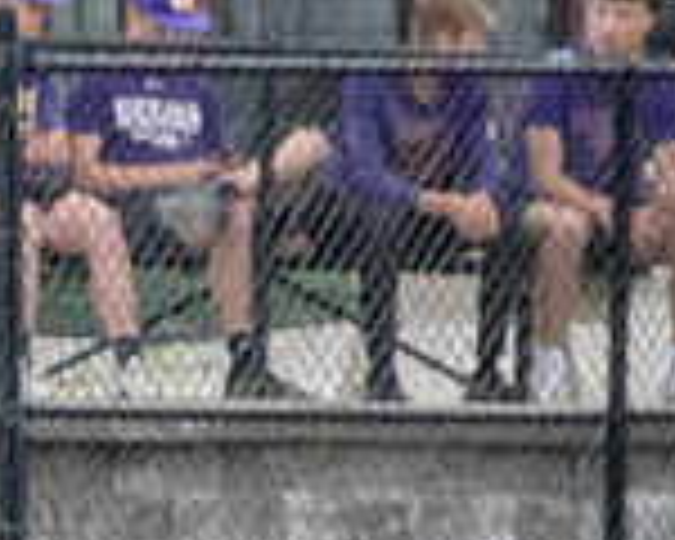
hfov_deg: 1.5
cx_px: -369
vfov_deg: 1.2
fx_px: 26150
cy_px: 362
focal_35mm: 1309
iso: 5000
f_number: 6.3
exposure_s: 1/1600
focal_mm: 240
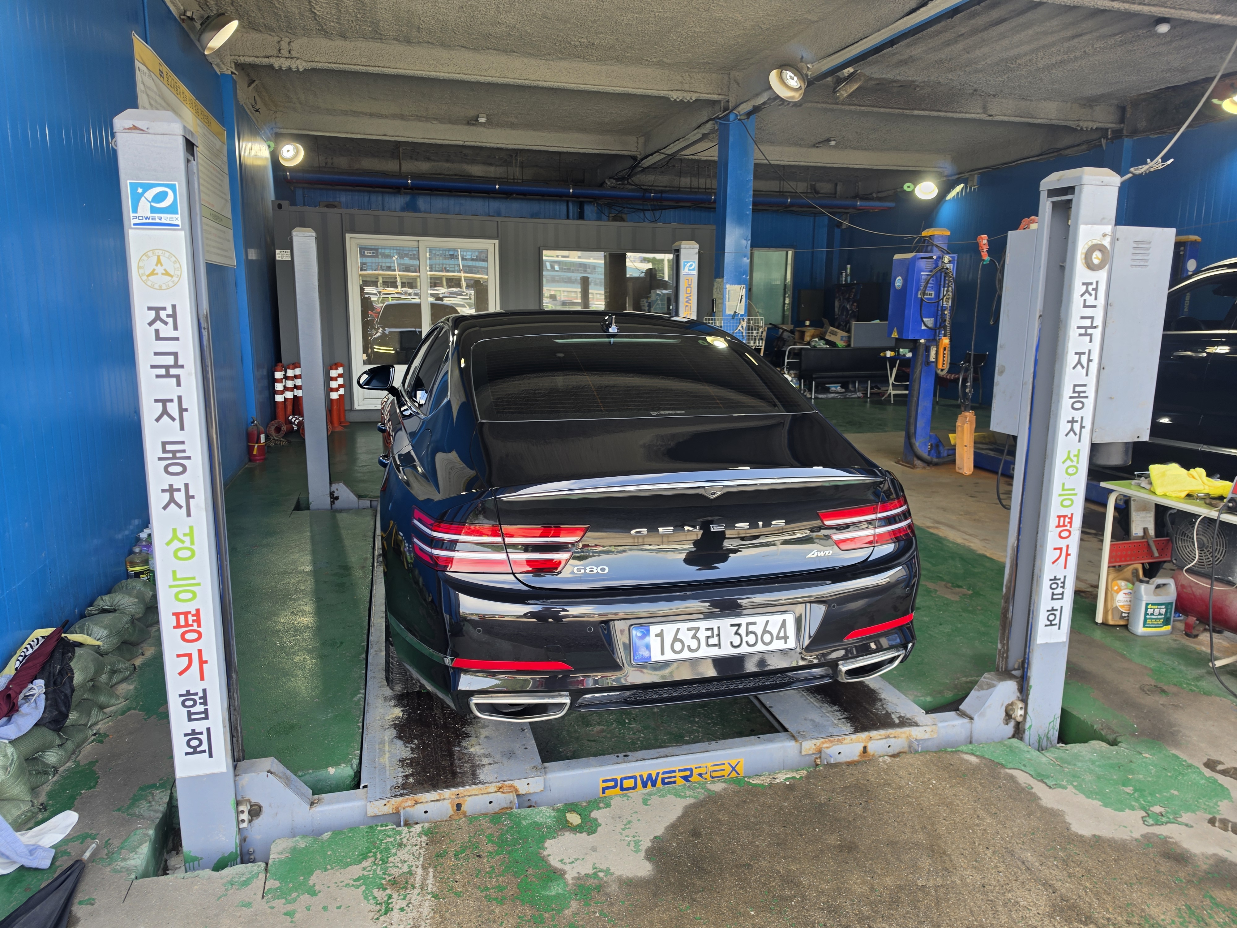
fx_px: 822
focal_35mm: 23
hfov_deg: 73.9
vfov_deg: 58.9
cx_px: 618
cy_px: 464
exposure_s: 1/120
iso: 12
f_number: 1.4
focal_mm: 6.5
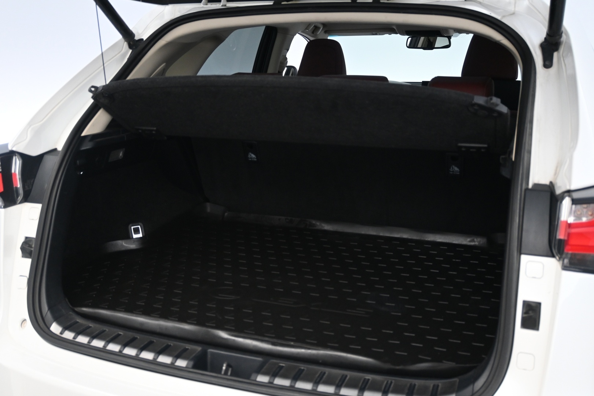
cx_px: 297
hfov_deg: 52.2
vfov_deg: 36.2
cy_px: 198
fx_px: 606
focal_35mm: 37
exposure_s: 1/40
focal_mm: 24.5
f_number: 4.2
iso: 1100
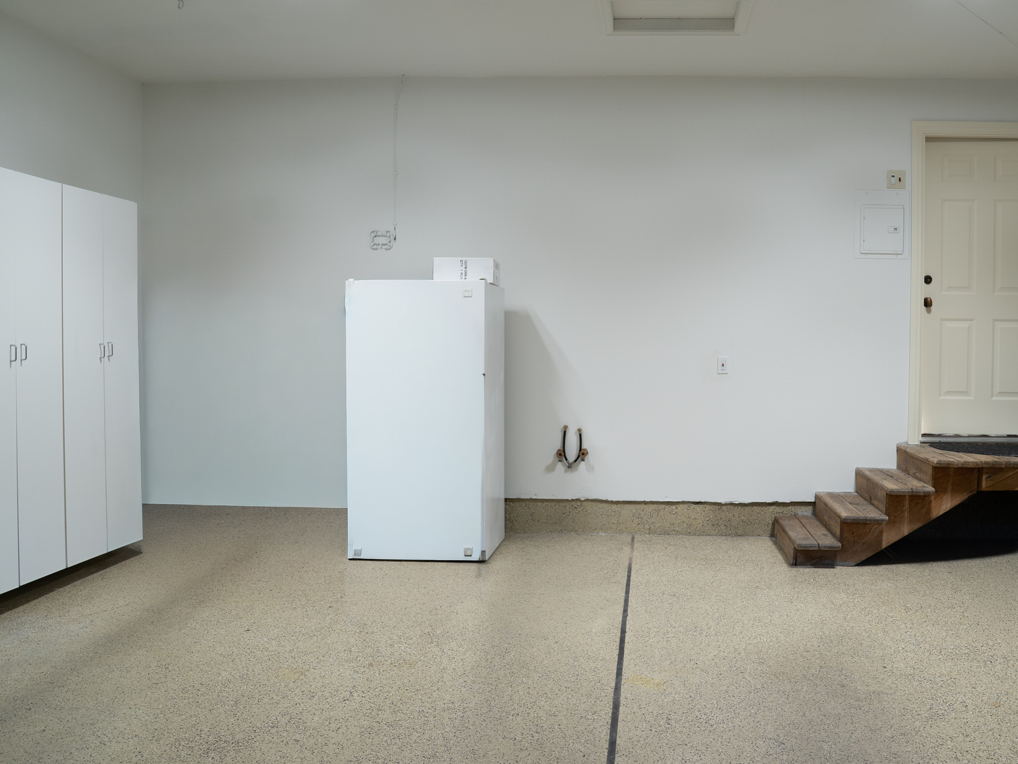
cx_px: 593
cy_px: 381
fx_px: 912
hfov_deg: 58.0
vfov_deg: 45.4
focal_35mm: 31
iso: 200
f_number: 4
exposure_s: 1/160
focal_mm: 24
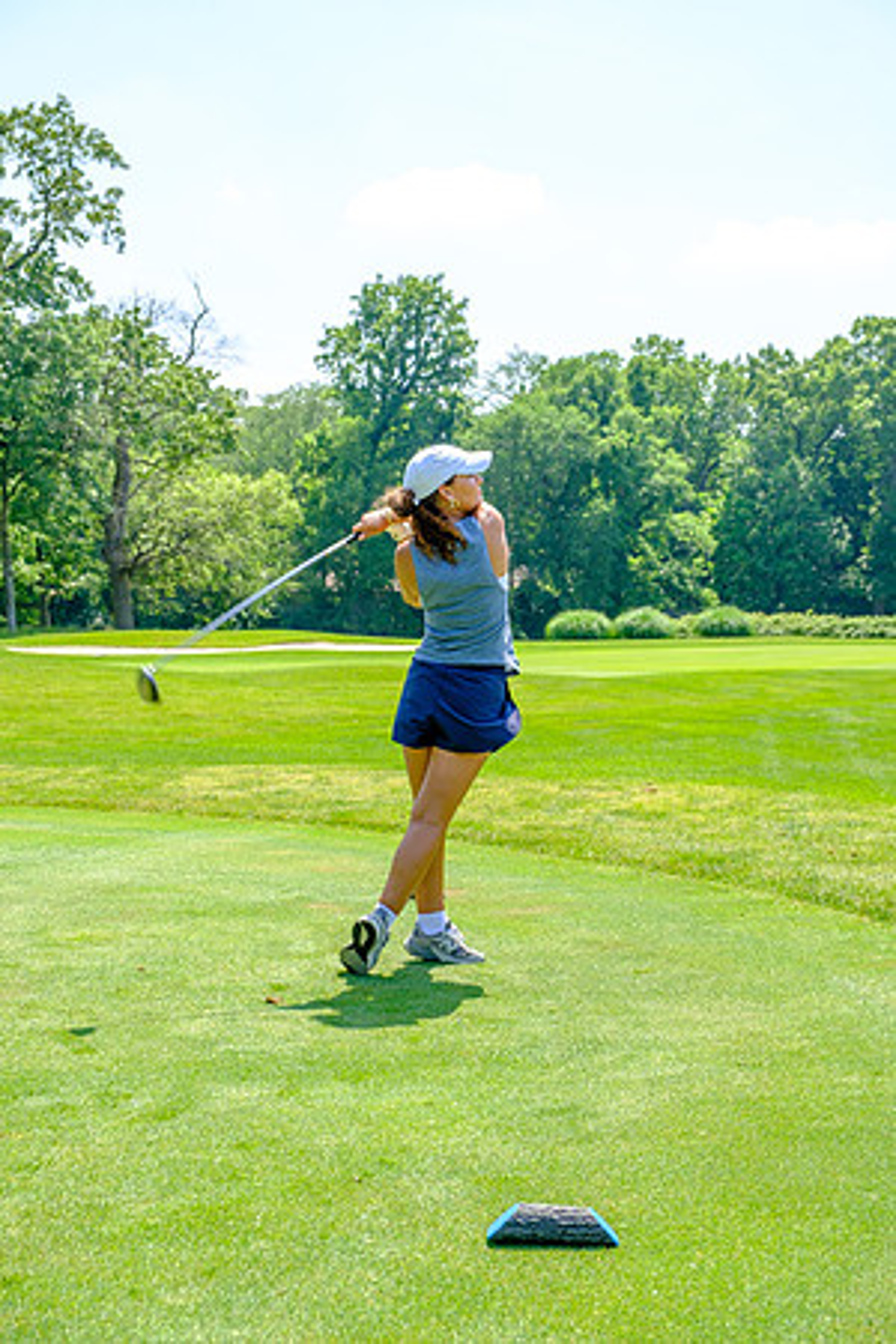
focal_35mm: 54
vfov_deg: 36.9
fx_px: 2016
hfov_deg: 25.1
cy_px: 672
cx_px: 448
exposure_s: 1/320
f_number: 5
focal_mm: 35.8
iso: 200
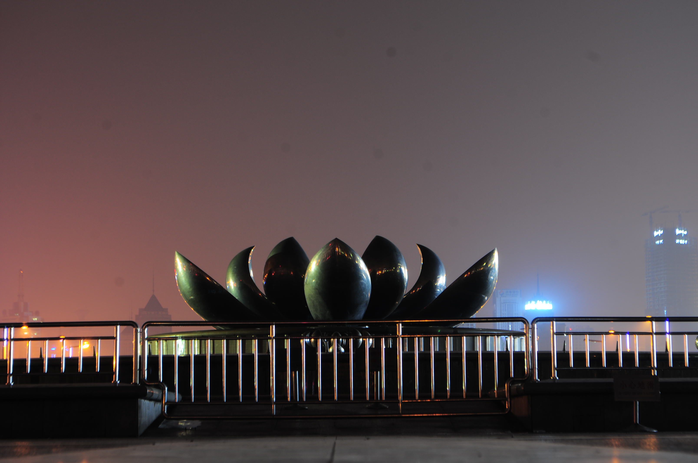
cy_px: 232
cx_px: 349
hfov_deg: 24.6
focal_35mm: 82
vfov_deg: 16.5
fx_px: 1598
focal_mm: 55
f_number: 8
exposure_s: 20
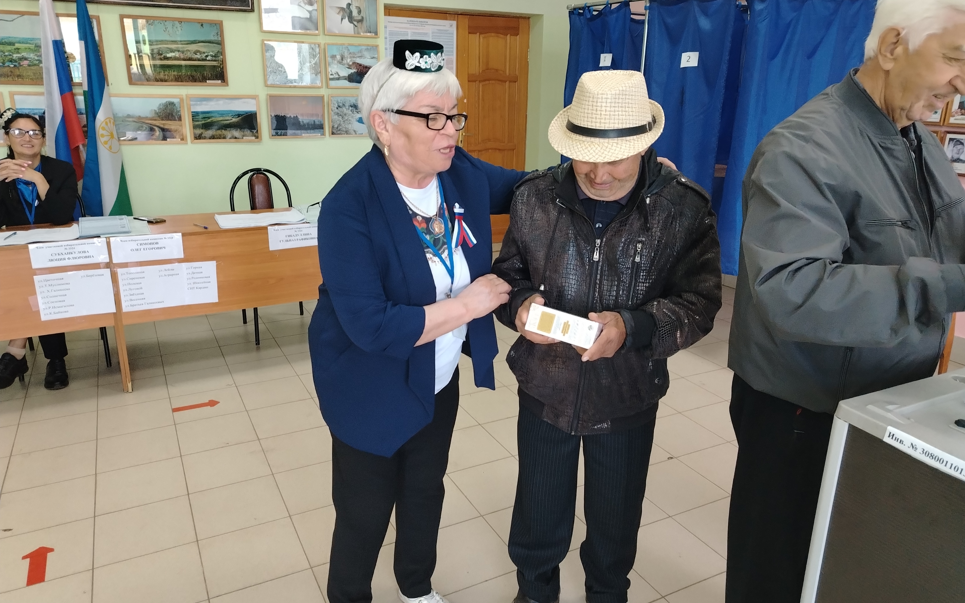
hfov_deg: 70.4
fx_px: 684
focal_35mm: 26
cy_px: 298
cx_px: 493
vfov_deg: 47.6
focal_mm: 5.25
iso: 2175
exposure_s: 1/100
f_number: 1.75
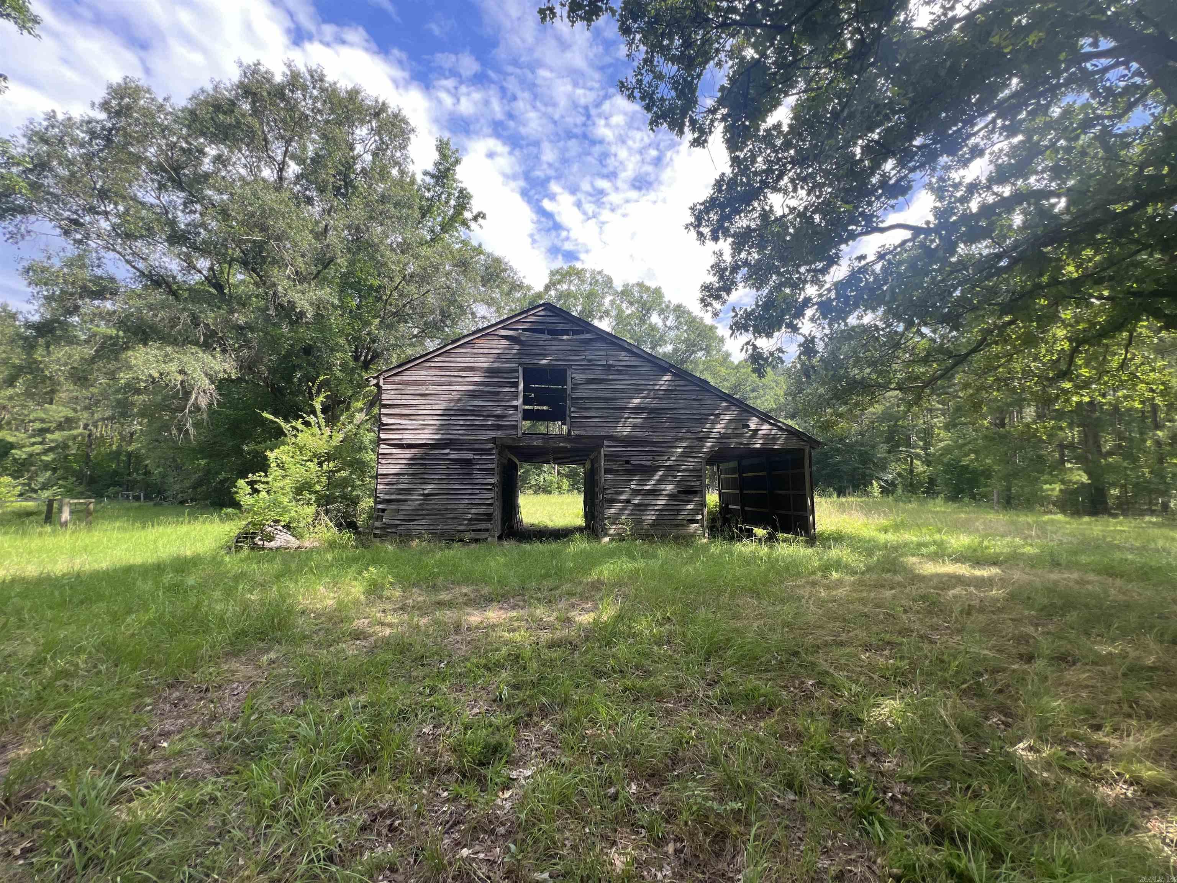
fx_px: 442
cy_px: 442
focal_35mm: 13
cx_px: 588
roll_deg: +0.0
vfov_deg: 89.9
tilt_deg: +5.5
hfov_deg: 106.2
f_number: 1.8
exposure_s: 1/236
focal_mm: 1.57
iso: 32
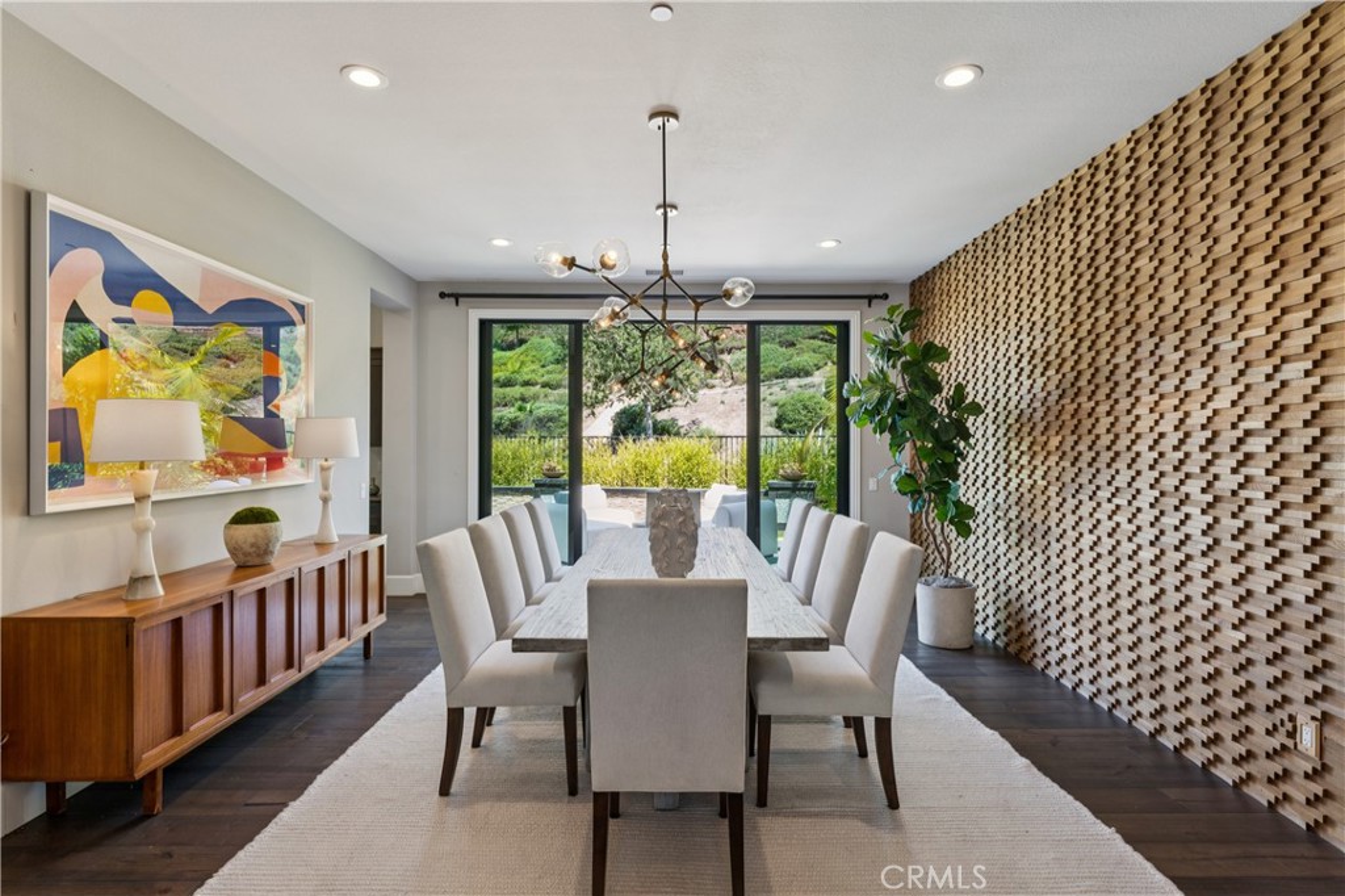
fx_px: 654
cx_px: 672
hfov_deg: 91.6
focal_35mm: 18
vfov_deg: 68.8
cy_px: 448
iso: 100
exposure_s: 1/8
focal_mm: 17.5
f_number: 13
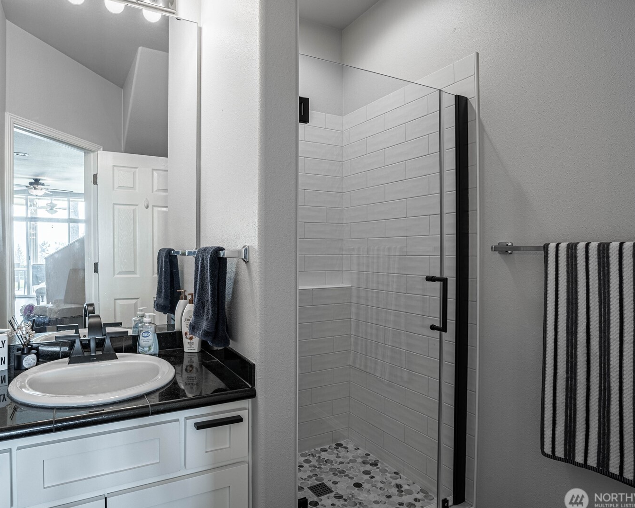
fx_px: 357
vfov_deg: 70.9
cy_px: 251
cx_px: 278
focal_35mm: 19
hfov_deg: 82.9
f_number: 10
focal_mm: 16
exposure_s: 1/50
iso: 200
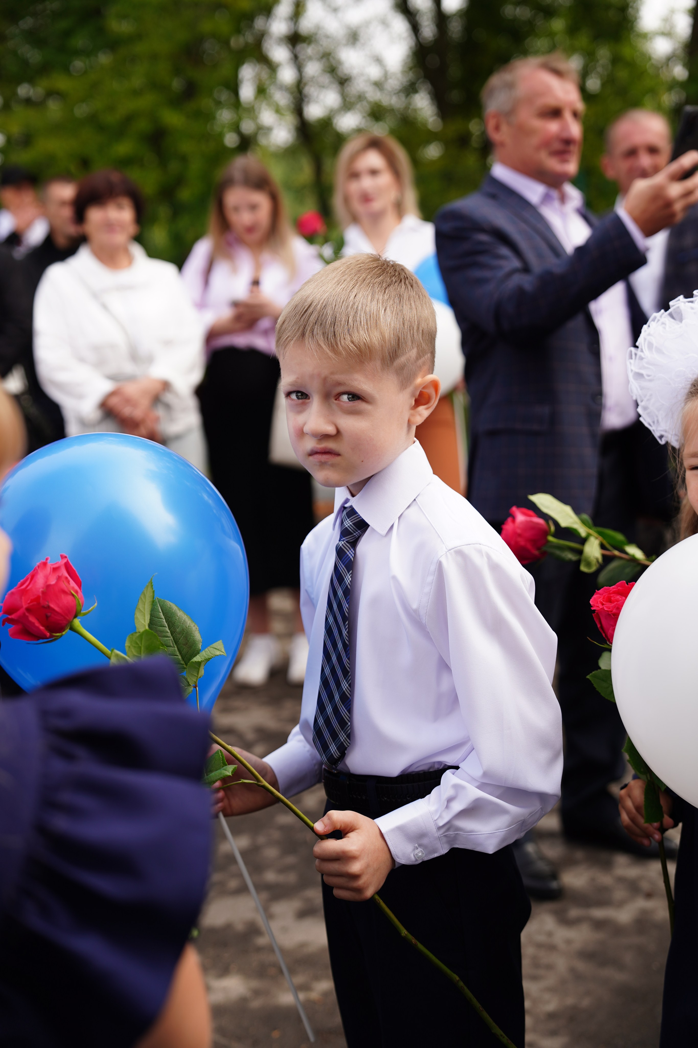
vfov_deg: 41.9
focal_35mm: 47
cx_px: 349
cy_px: 524
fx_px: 1367
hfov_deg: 28.6
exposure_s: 1/500
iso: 100
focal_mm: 47
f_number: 2.8
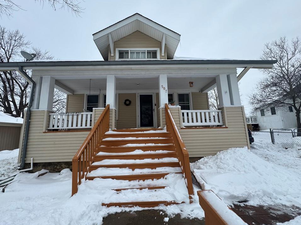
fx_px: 130
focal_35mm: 15
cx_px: 146
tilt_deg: +8.9
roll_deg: +0.8
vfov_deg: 81.7
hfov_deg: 98.1
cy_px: 112
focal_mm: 2.22
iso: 40
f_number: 2.2
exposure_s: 1/361
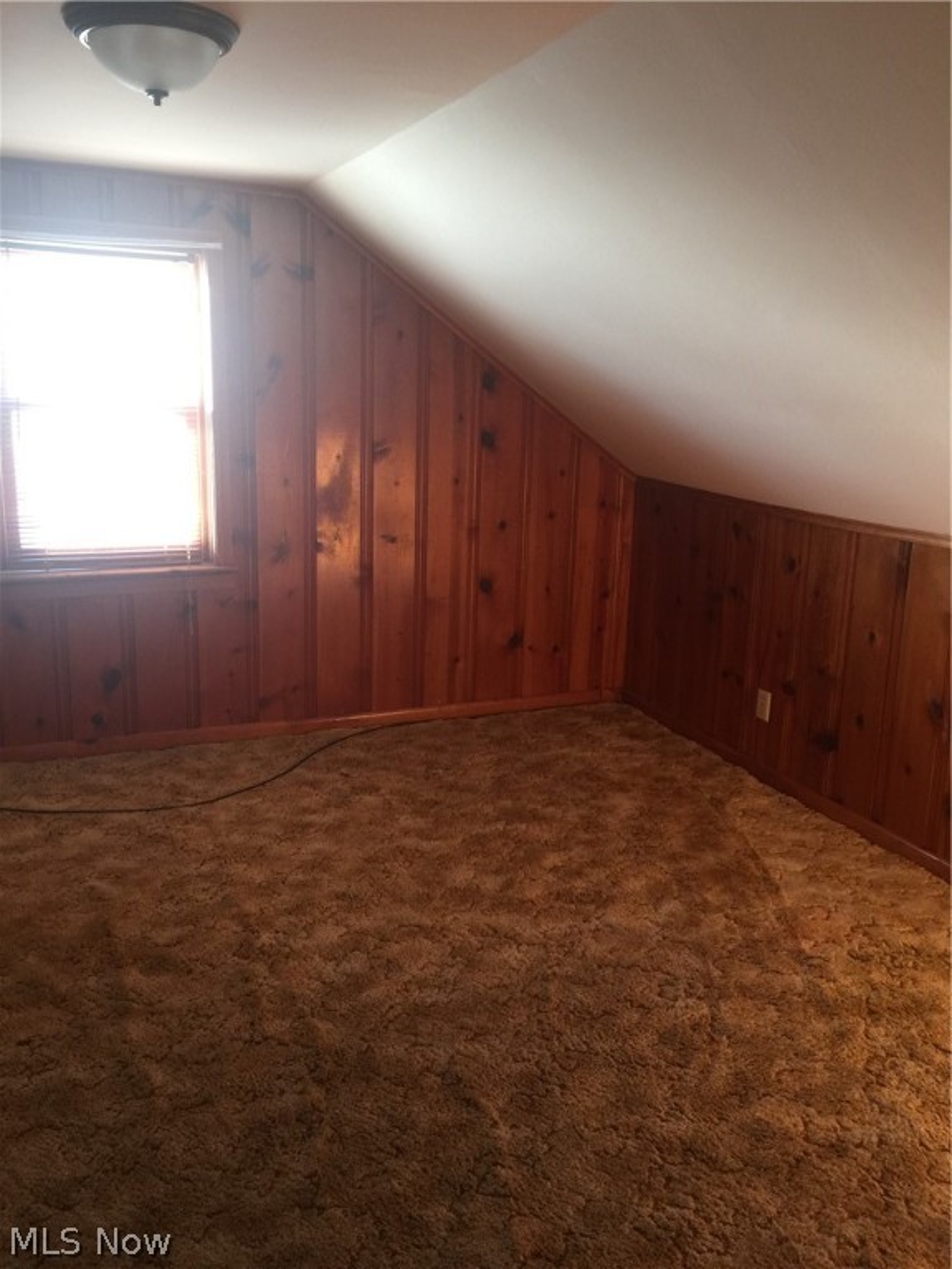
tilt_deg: -12.5
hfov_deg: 48.2
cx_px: 476
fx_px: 1063
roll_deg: -1.7
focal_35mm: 29
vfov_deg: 61.7
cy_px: 634
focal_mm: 4.15
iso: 50
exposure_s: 1/15
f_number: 2.2
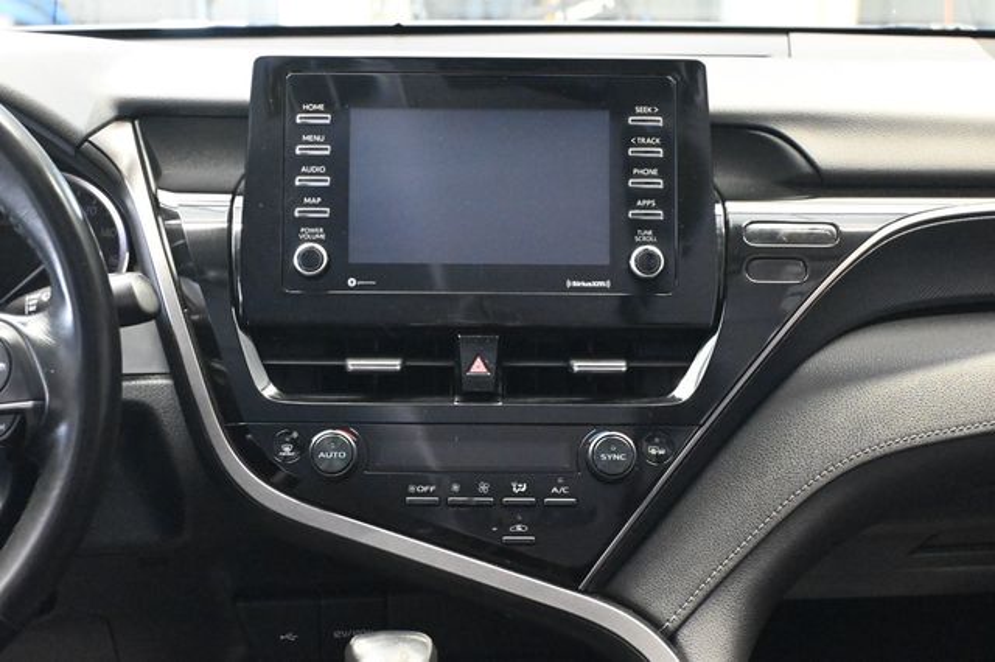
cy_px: 331
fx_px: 1575
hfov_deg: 35.1
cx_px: 498
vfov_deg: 23.8
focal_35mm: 57
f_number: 5.6
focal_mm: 38
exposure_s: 1/20
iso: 12800
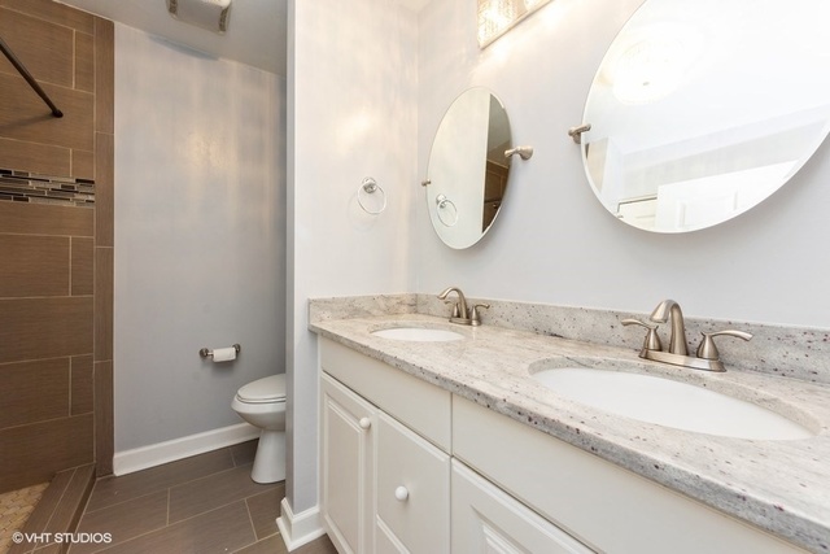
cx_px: 415
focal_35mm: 13
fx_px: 294
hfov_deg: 109.4
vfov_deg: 86.6
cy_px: 277
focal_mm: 8.5
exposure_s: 1/4
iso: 200
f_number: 9
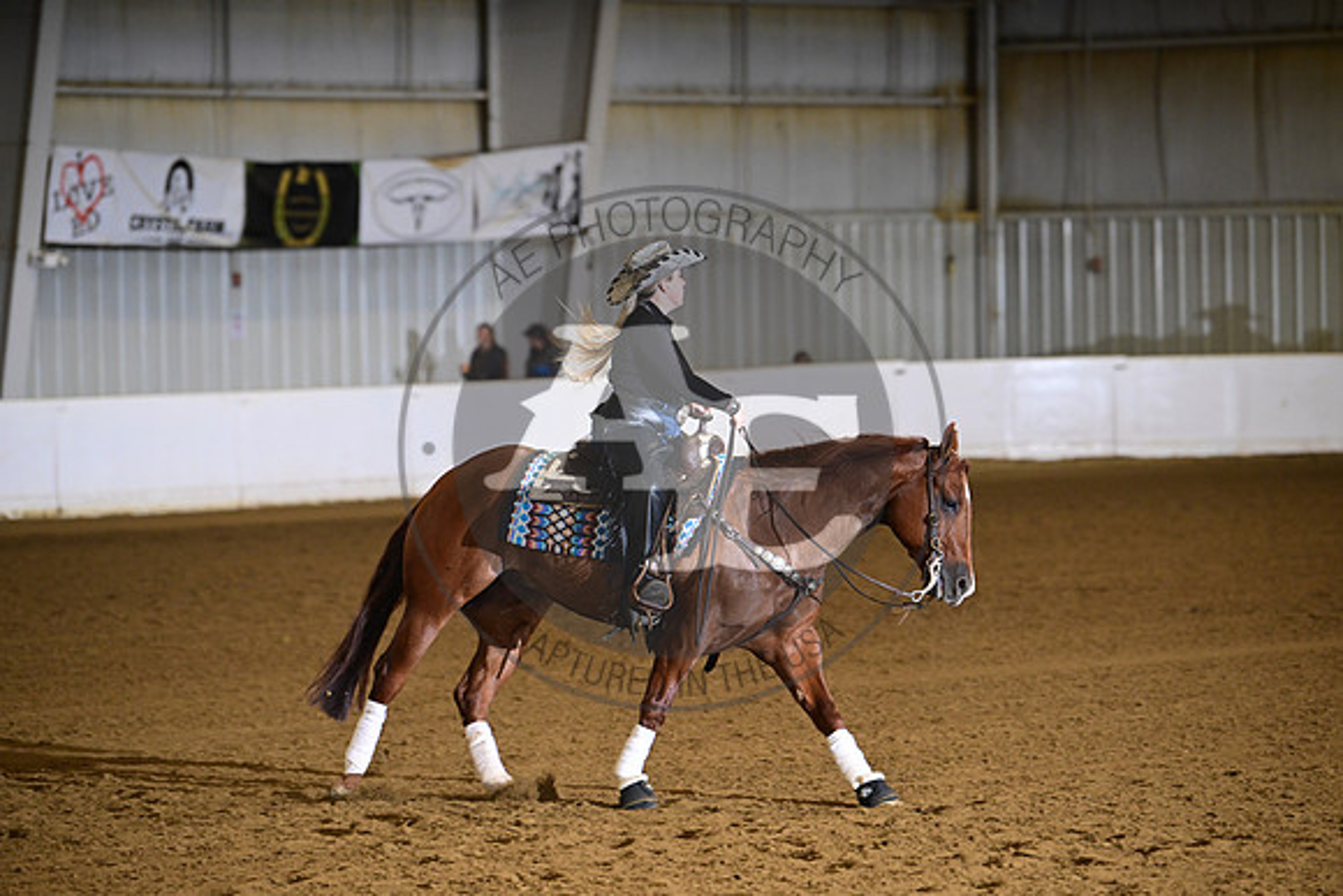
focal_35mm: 200
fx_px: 7463
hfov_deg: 10.3
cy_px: 448
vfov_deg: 6.9
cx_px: 672
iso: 2500
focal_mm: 200
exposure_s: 1/200
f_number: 4
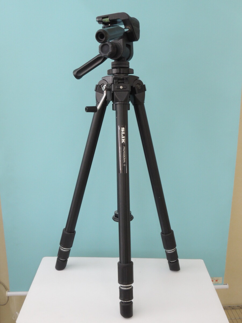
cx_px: 121
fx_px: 373
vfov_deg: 46.8
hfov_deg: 36.0
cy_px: 162
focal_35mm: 40
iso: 400
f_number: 7.4
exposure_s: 1/30
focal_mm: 7.2
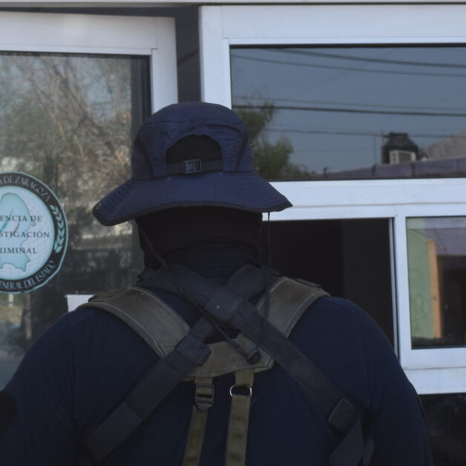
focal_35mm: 176
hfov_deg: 9.9
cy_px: 119
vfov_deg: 9.9
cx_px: 208
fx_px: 2681
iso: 320
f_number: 8
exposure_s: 1/250
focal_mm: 34
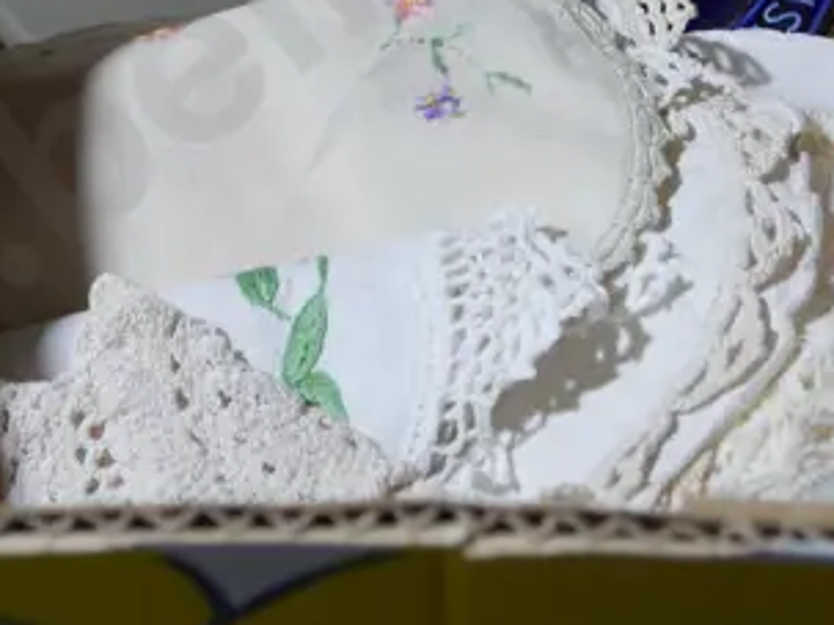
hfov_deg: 17.0
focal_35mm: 115
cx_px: 636
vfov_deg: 12.4
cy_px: -255
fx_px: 2770
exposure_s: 1/60
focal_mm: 17
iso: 250
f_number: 4
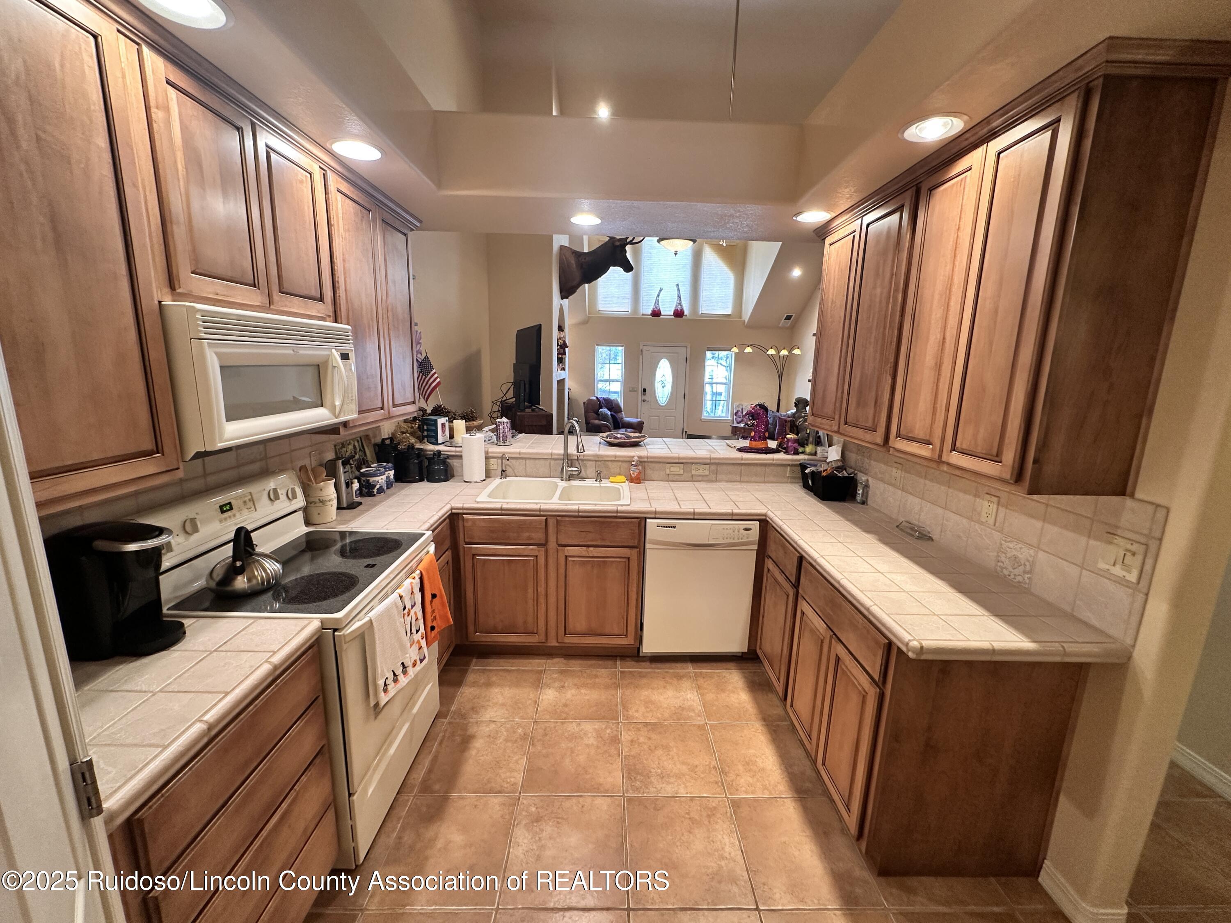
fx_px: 498
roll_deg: -1.6
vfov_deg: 85.7
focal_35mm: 14
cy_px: 462
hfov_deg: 102.1
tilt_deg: -11.2
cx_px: 616
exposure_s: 1/60
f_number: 2.2
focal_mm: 2.22
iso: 200
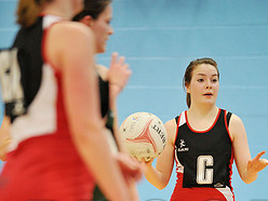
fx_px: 2431
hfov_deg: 6.3
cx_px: 152
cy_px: 227
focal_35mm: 314
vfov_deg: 4.7
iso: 5000
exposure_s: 1/400
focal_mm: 180
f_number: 2.8
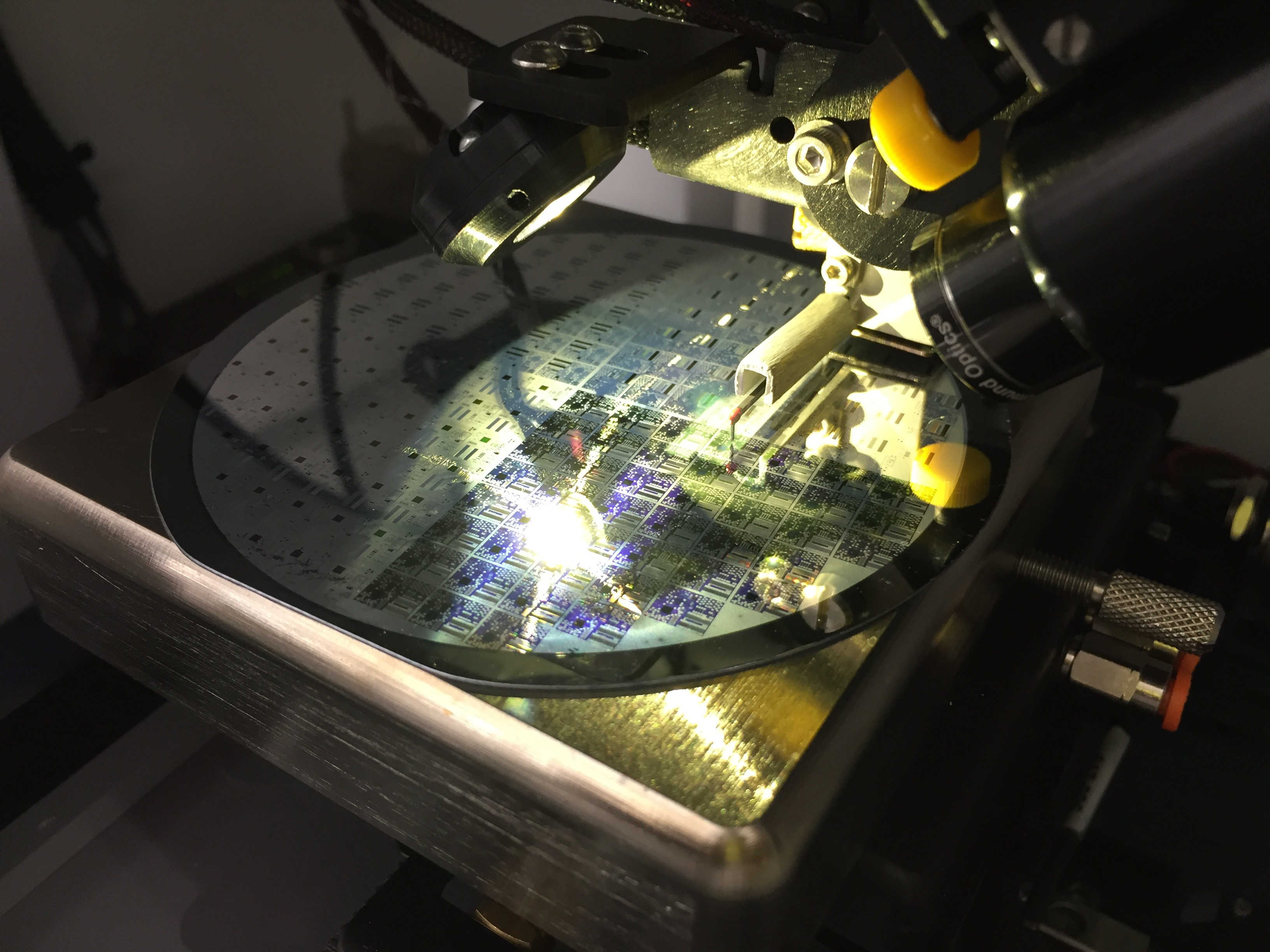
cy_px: 476
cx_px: 635
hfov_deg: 61.7
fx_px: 1064
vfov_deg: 48.2
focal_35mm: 29
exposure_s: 1/30
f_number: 2.2
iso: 80
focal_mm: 4.15
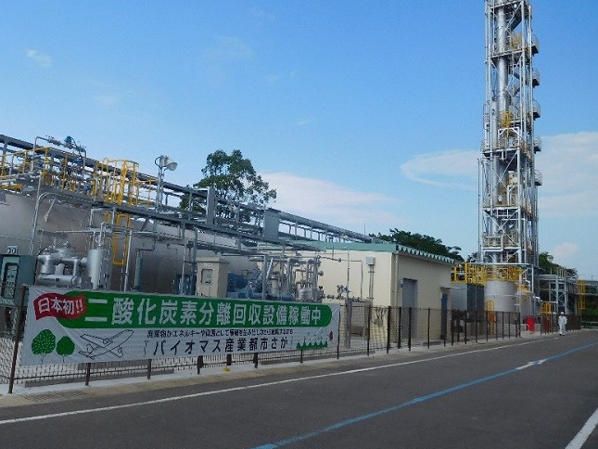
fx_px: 536
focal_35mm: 31
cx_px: 239
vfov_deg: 45.4
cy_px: 204
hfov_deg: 57.9
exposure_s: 1/500
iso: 125
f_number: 6.8
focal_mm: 4.5
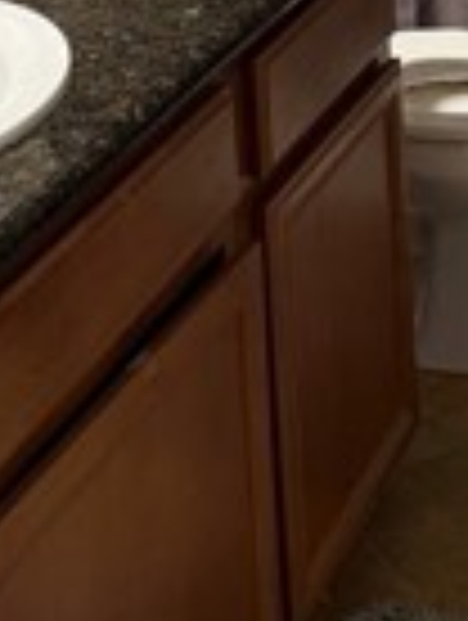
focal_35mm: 111
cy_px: -333
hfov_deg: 13.3
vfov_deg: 16.1
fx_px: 1995
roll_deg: +1.7
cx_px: 378
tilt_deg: -9.6
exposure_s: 1/60
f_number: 1.78
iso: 250
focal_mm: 6.76
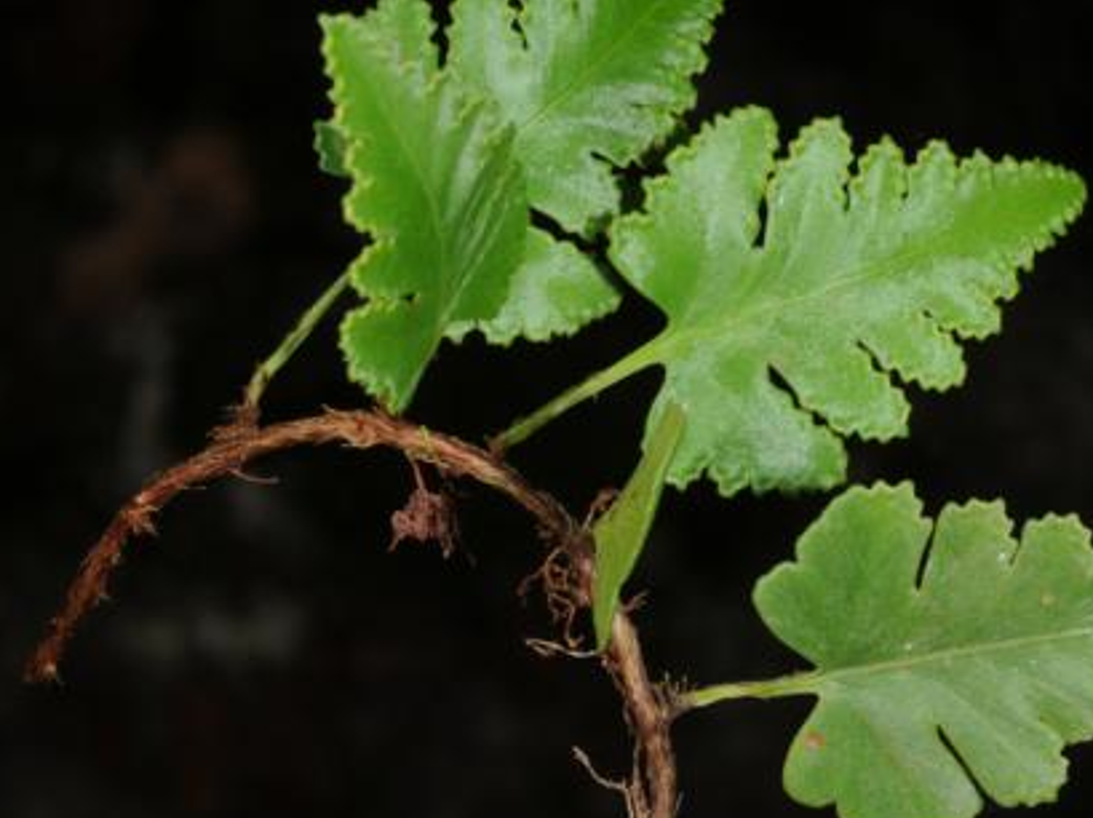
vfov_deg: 11.7
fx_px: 4006
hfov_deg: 15.5
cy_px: 360
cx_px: 644
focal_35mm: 127
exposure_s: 1/60
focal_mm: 60
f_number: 22
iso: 200
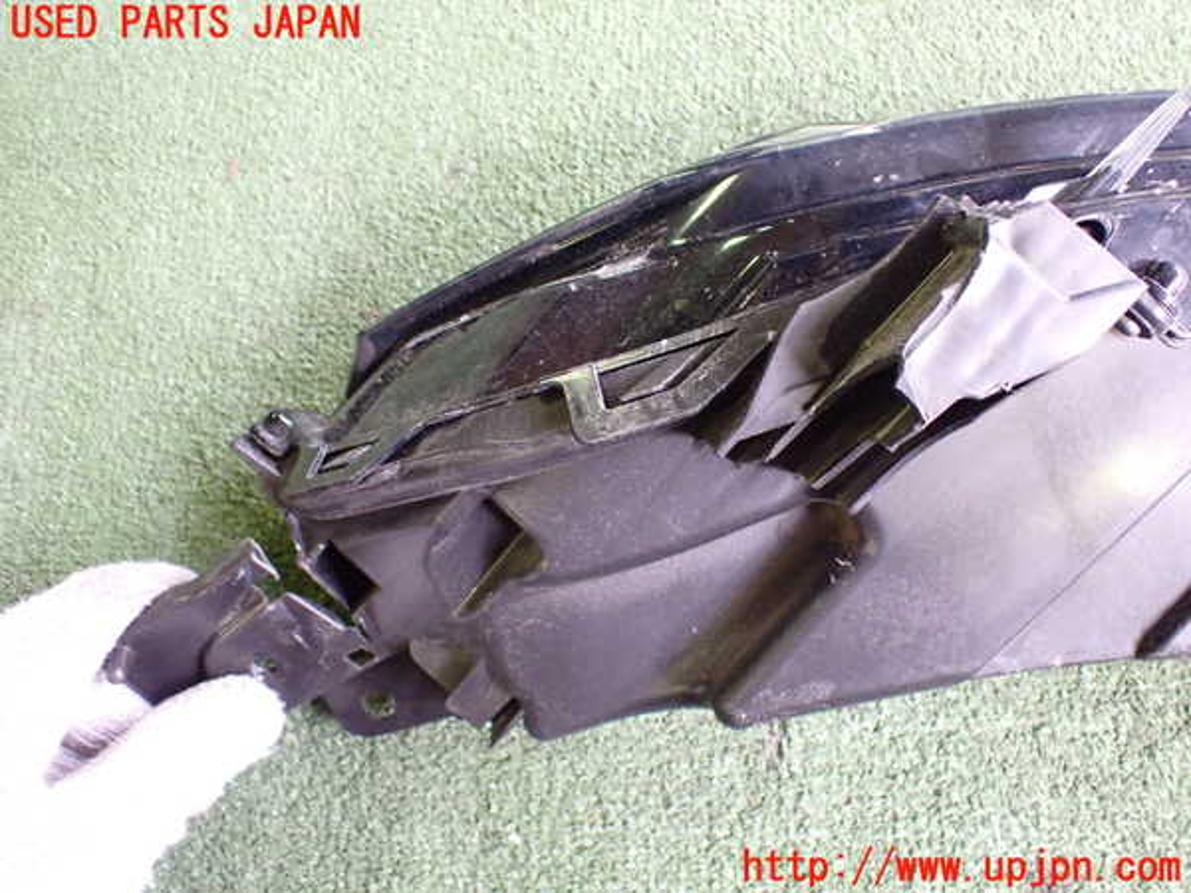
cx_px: 596
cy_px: 446
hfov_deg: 60.0
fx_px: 1032
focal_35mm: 30
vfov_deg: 46.8
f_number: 2.3
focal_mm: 5.4
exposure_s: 1/50
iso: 800
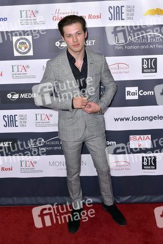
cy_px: 122
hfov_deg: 41.1
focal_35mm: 32
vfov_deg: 58.7
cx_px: 82
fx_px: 217
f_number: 6.3
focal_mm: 32
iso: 500
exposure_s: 1/320
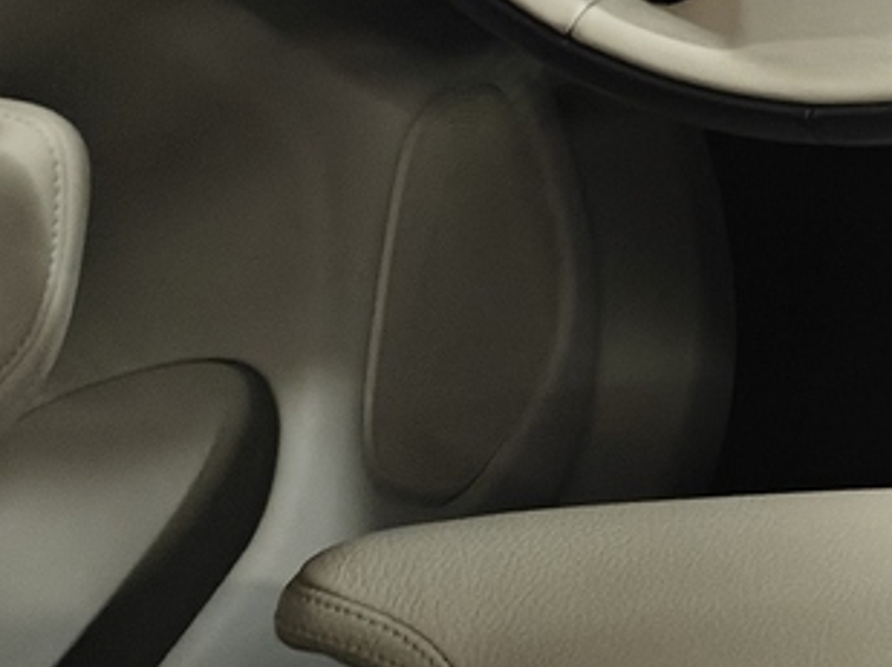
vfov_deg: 13.0
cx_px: 2021
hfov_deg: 13.6
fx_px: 2883
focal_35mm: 112
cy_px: -43
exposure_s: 1/50
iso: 250
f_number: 1.8
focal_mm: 5.59
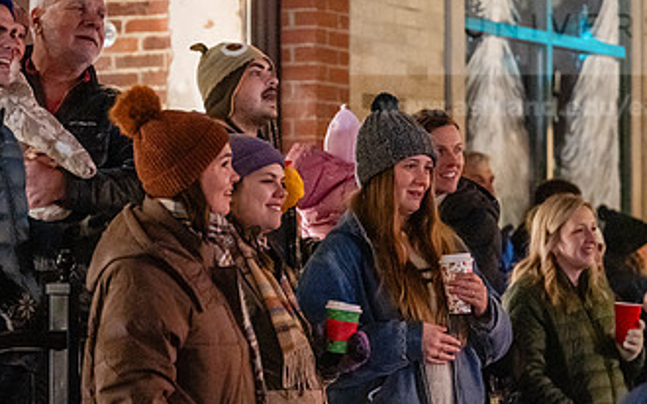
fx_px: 2750
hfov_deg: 13.4
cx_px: 290
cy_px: 148
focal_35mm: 156
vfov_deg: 8.4
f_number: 2.8
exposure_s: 1/160
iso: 8000
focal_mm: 87
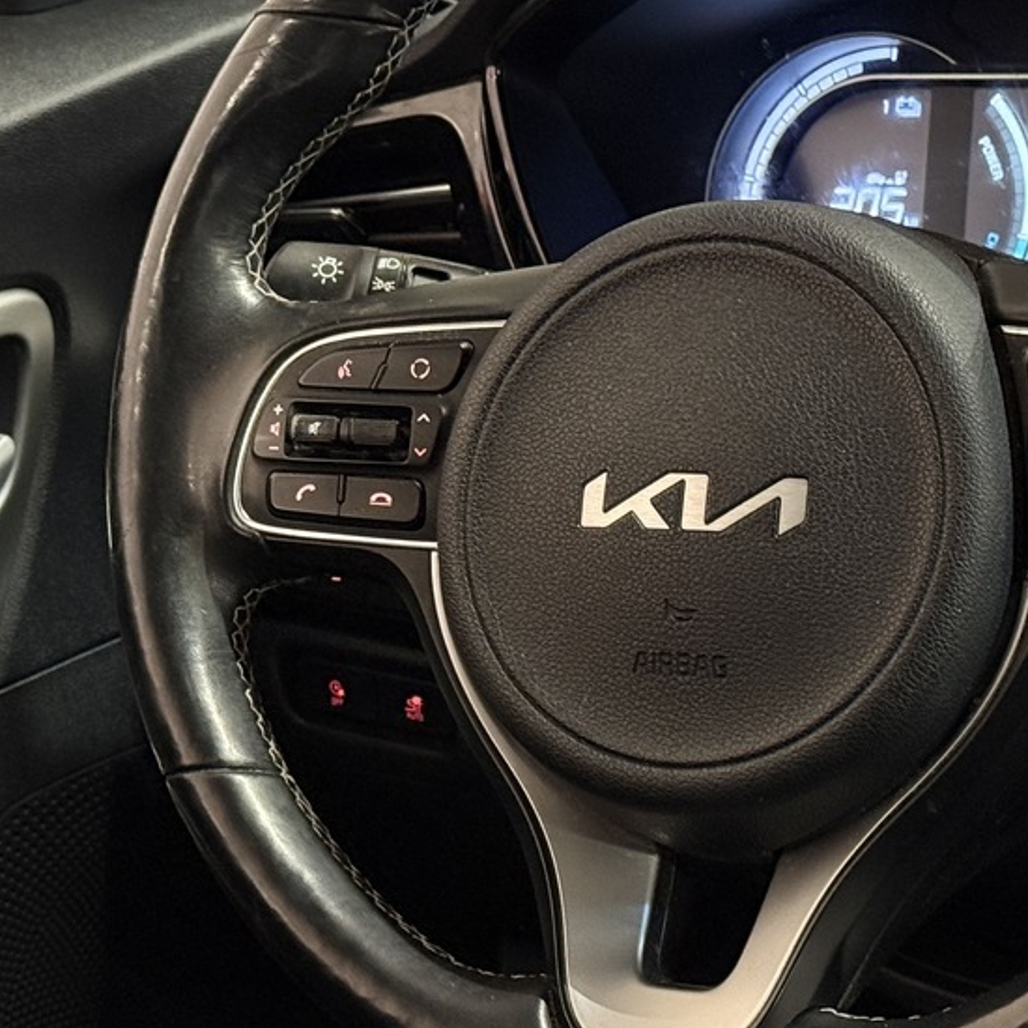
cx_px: 441
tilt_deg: -16.5
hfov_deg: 15.7
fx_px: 3729
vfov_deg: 15.7
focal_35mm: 111
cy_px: 523
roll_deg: +7.3
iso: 400
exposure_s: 1/33
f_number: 1.78
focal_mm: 6.76
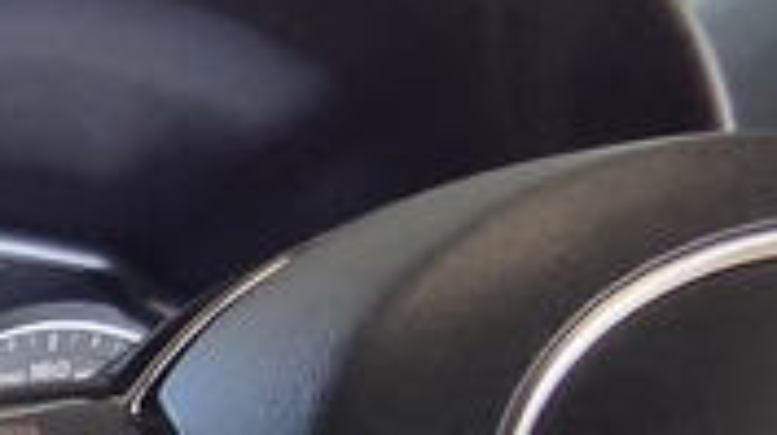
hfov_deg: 12.1
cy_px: 1138
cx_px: -1462
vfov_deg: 11.4
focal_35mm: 82
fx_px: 1687
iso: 320
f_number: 2.2
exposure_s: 1/50
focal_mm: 2.2
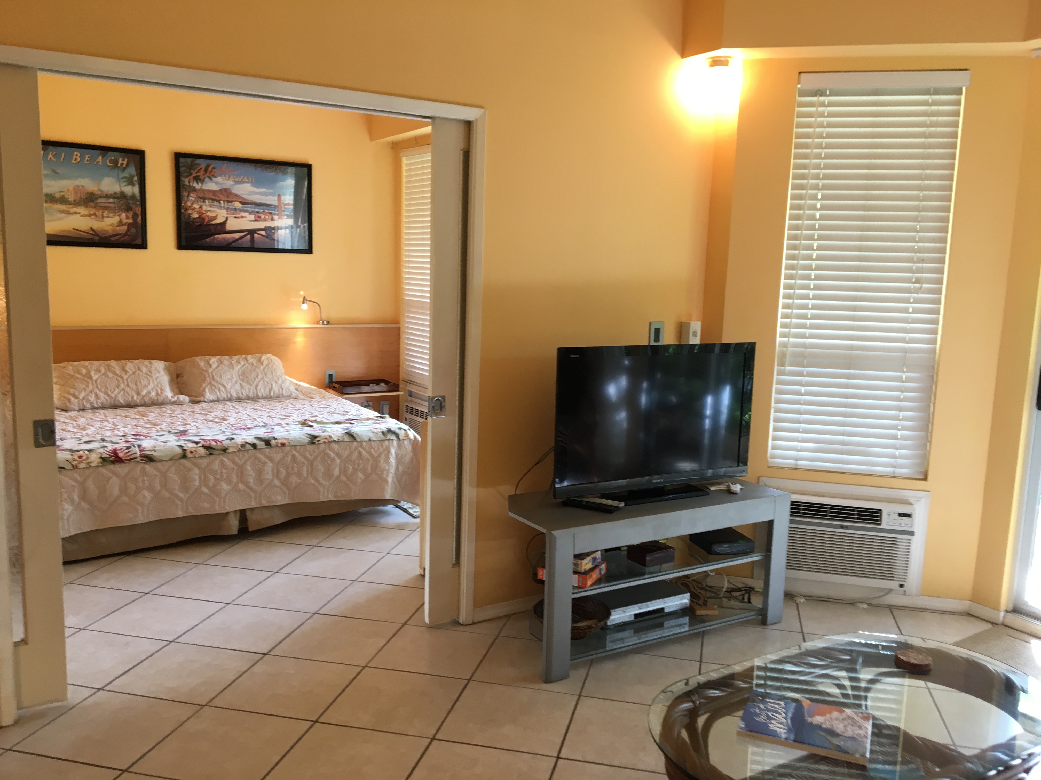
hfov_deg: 61.7
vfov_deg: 48.2
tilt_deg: -8.4
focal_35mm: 29
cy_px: 390
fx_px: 872
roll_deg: -0.7
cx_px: 520
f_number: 2.2
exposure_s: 1/30
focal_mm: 4.15
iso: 50
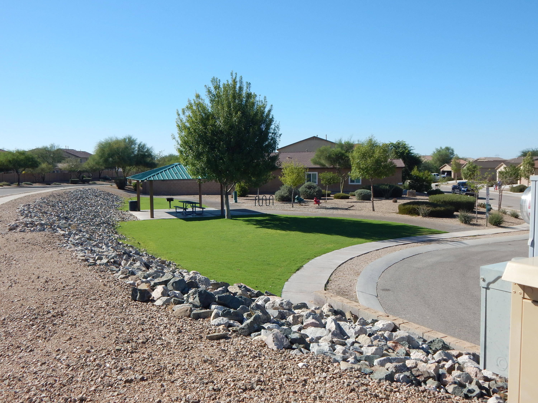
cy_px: 202
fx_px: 528
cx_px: 269
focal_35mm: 34
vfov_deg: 41.8
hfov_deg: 54.0
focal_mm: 6.1
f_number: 6.7
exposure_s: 1/400
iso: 125
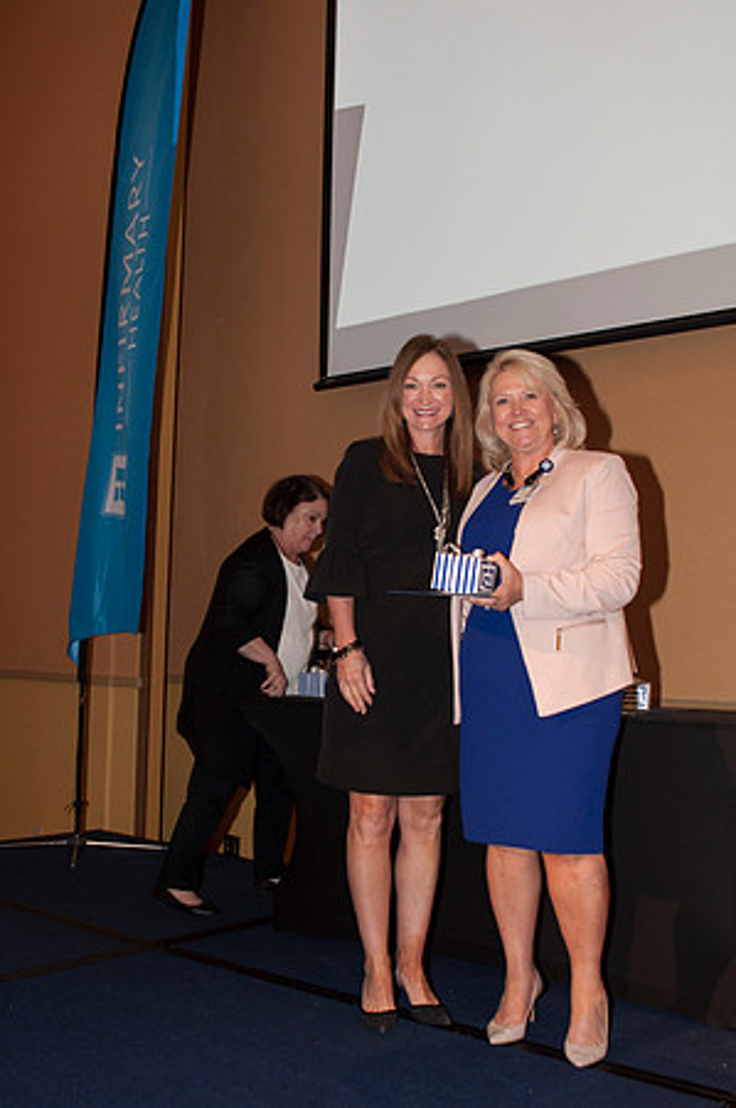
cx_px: 368
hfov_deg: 36.8
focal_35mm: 36
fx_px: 1106
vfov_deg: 53.2
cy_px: 554
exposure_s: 1/30
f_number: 5.6
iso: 400
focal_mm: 24
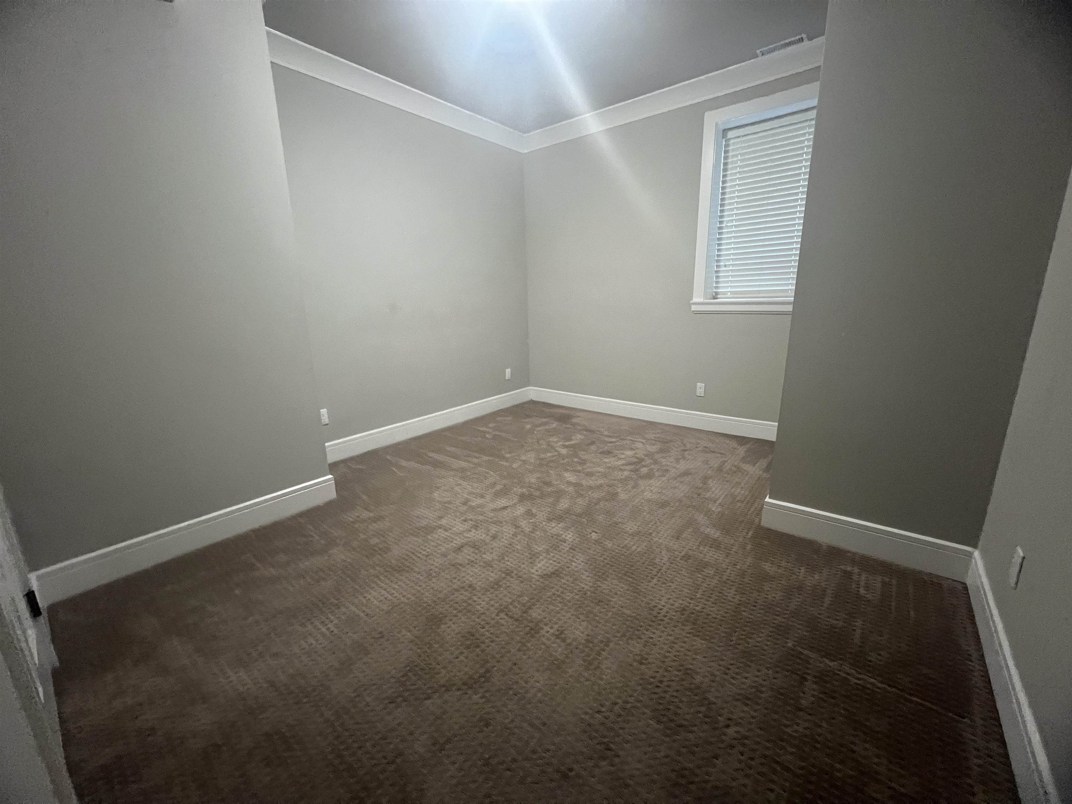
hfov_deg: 106.2
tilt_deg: -14.0
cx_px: 536
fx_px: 403
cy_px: 402
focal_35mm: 13
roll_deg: +2.1
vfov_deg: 89.9
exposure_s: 1/60
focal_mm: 1.57
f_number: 1.8
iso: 800
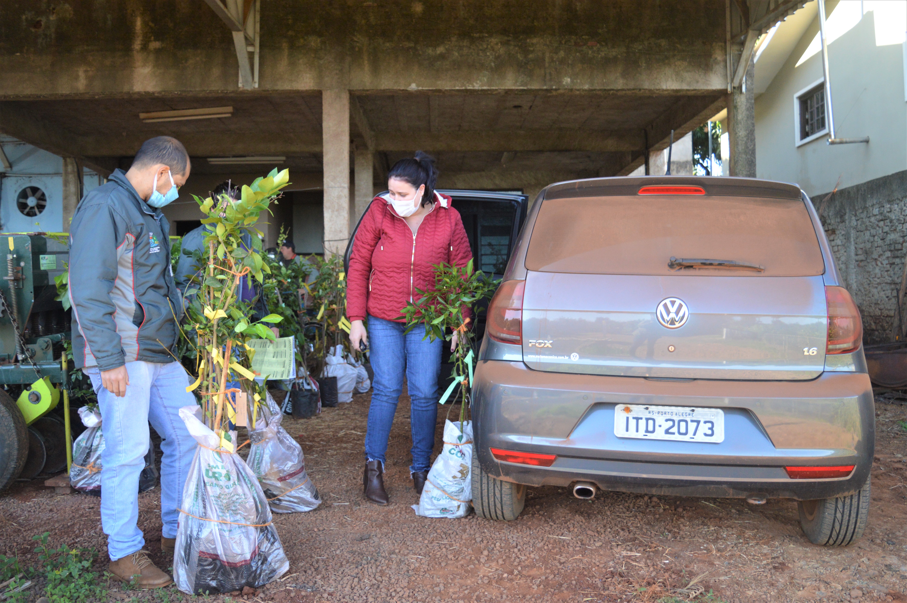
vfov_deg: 39.9
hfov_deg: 57.3
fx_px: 831
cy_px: 302
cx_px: 454
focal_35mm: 33
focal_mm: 22
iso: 720
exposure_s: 1/500
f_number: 3.8
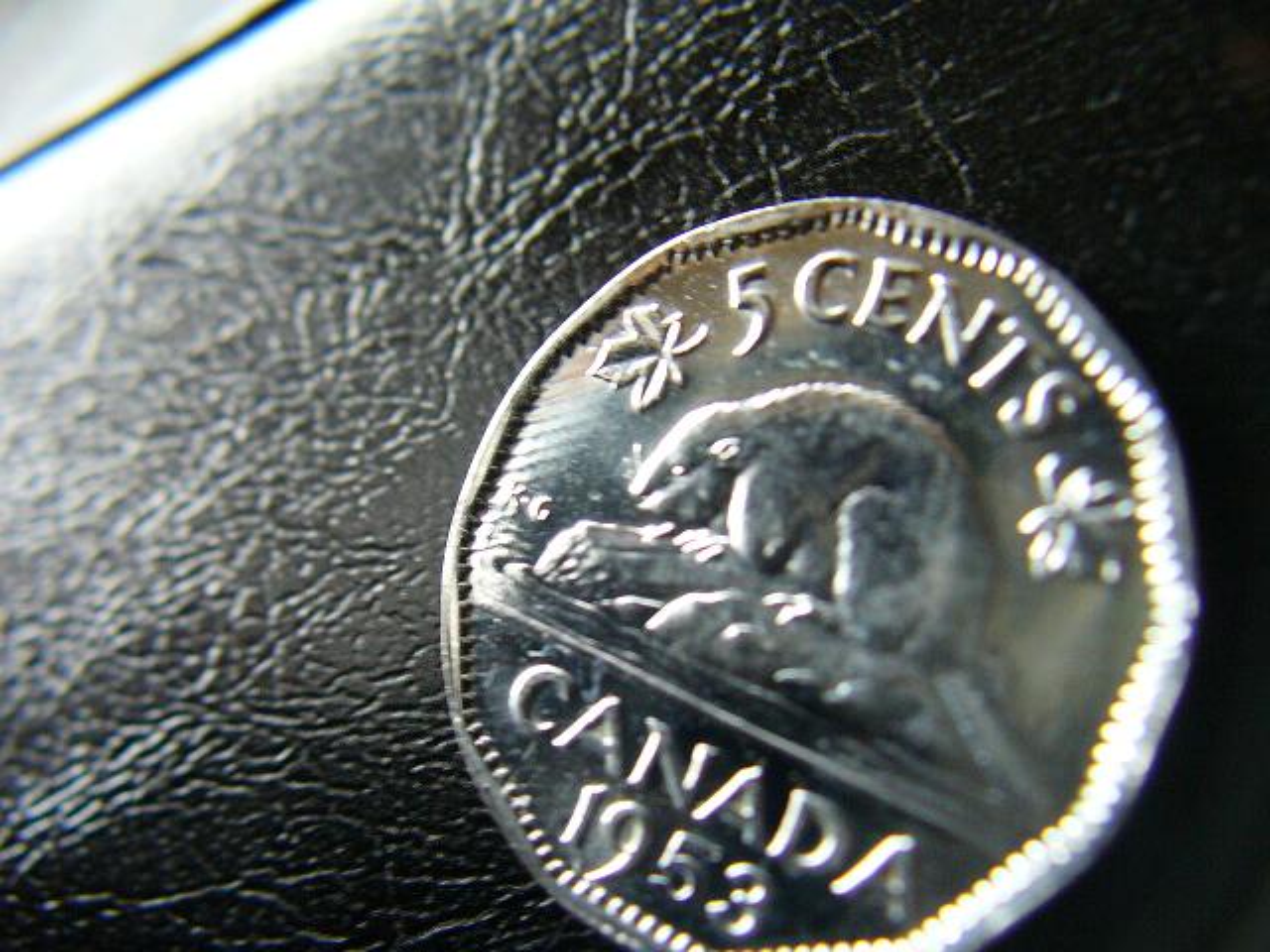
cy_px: 476
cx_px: 635
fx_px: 1357
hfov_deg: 50.1
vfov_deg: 38.7
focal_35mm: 37
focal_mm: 6.1
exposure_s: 1/15
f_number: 2.8
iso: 200
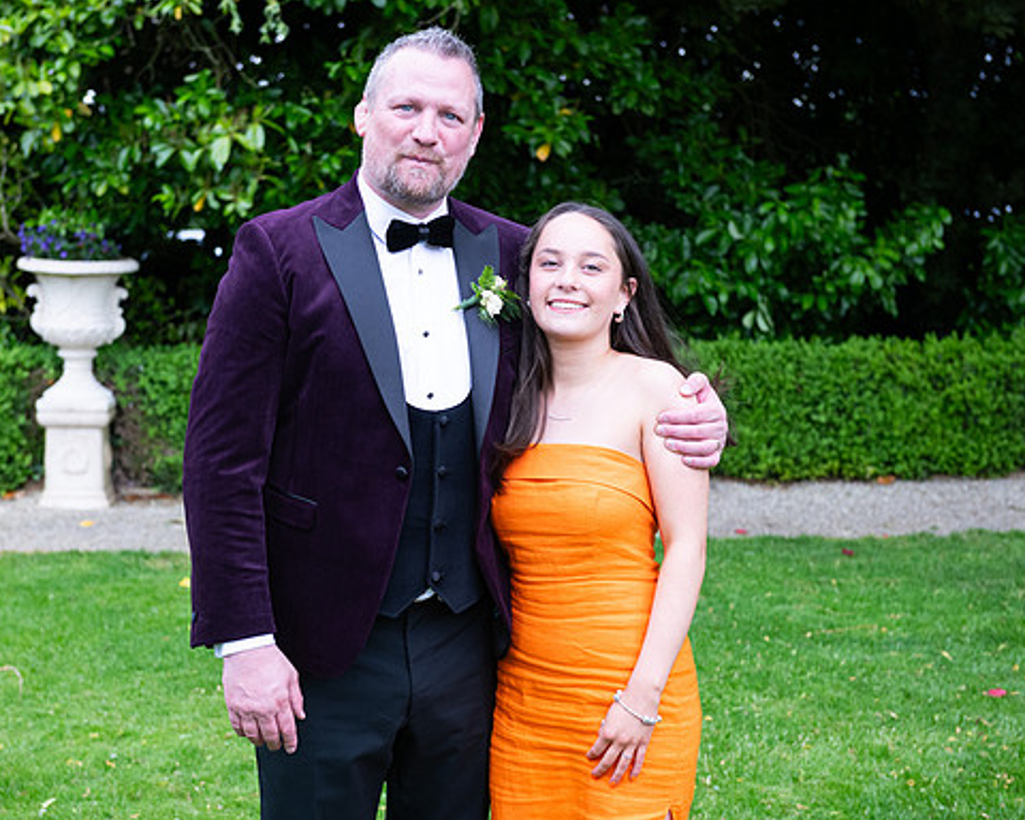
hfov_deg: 27.8
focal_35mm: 68
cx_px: 416
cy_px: 411
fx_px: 2063
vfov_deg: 22.5
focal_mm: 60
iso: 400
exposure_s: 1/200
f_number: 5
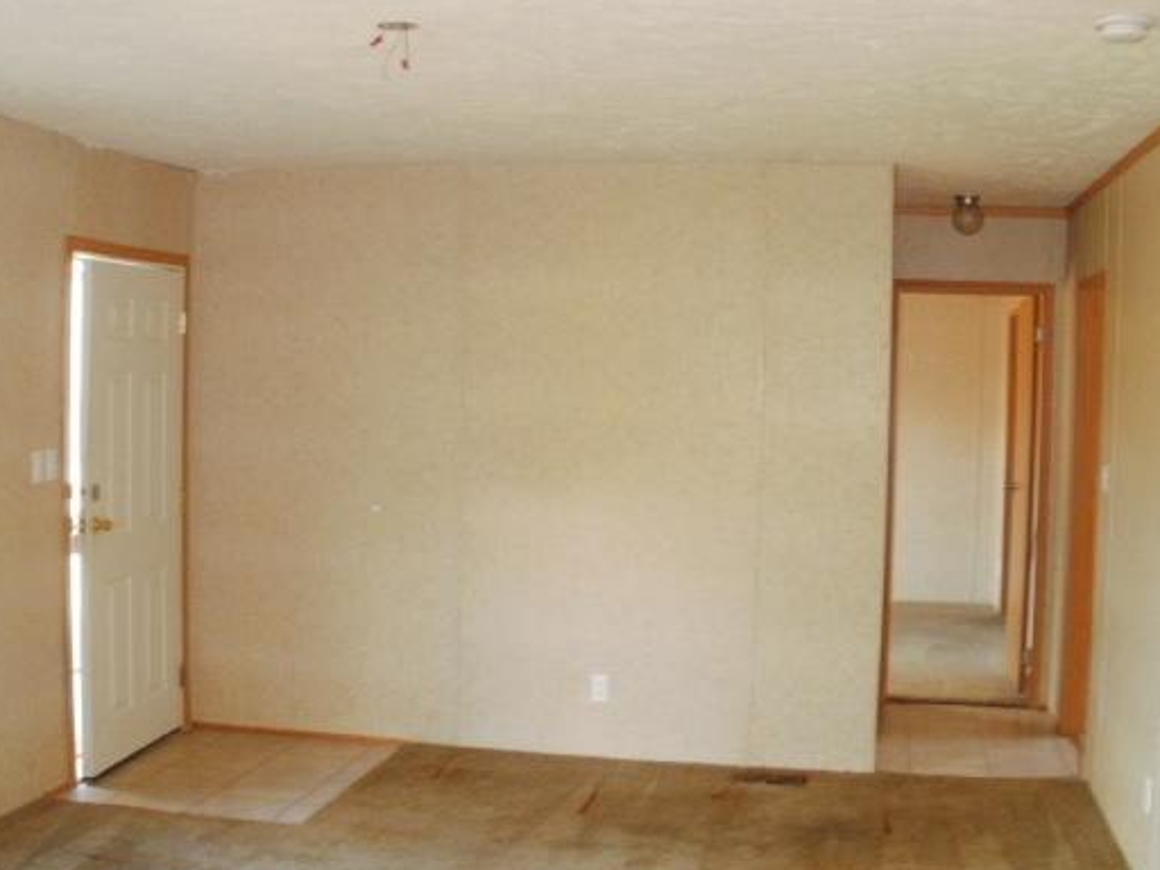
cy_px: 498
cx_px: 530
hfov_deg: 42.0
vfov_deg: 32.1
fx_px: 1508
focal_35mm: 45
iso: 640
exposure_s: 1/30
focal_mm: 6.3
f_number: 3.5
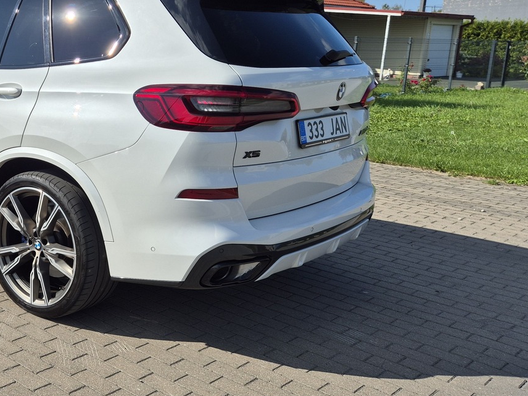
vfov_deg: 33.6
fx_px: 656
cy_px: 189
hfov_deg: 40.3
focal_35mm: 43
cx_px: 46
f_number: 1.8
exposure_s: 1/2976
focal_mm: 5.4
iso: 25
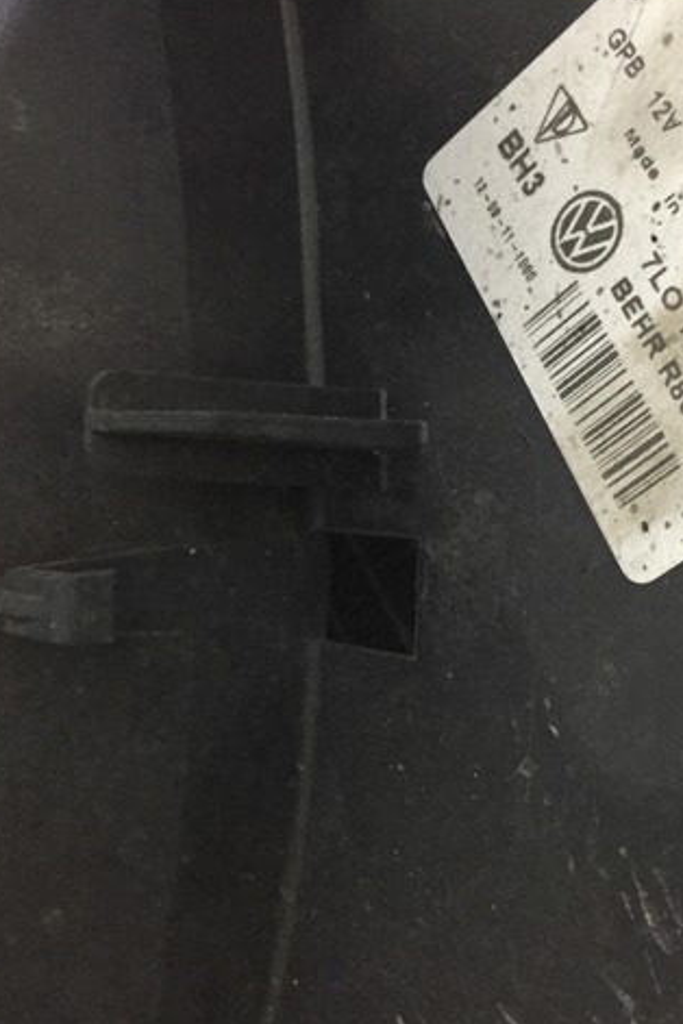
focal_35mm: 41
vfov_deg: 47.4
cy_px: 507
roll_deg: -44.0
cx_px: 457
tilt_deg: -31.1
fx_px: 1167
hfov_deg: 32.4
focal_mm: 4.15
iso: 250
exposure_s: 1/33
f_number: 2.2
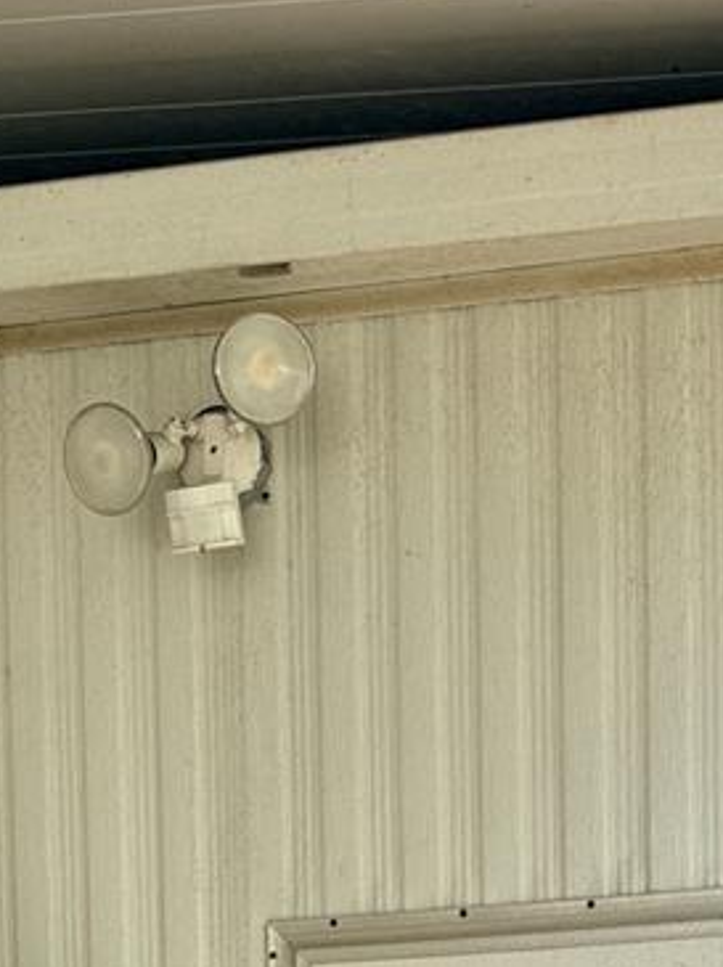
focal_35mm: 79
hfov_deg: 18.6
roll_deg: +1.1
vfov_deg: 21.7
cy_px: 1343
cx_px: 326
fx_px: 2204
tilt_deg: -0.6
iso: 64
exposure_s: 1/174
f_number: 1.78
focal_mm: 6.76
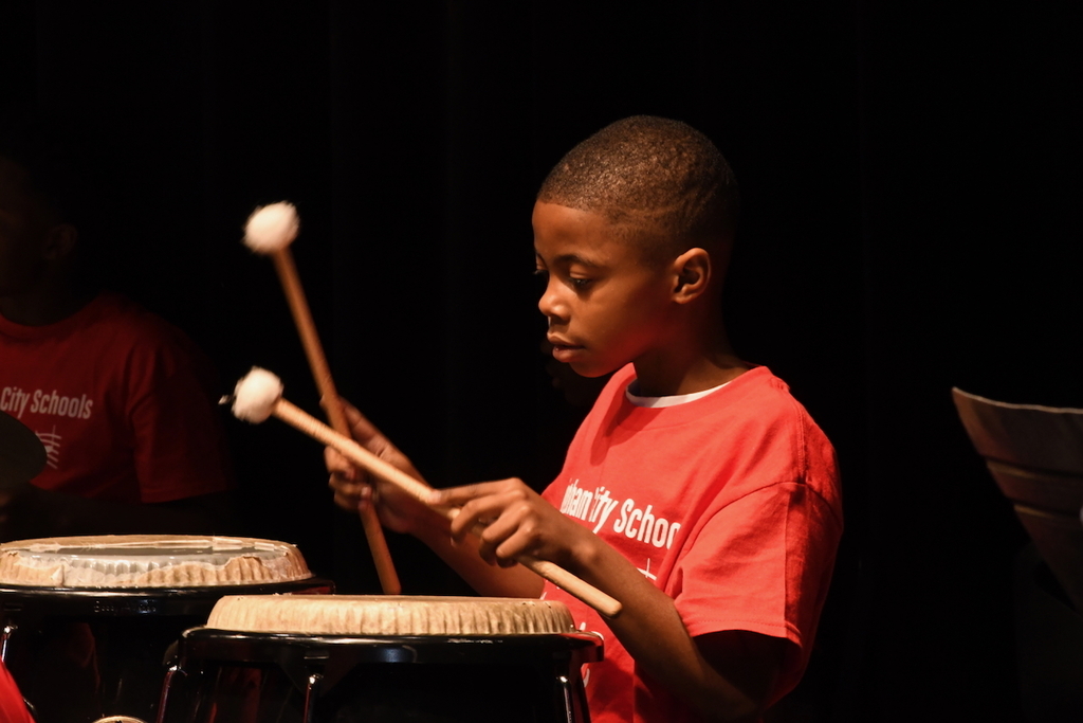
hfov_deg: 11.8
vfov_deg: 7.9
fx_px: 5235
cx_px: 542
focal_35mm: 174
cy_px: 362
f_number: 14
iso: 3200
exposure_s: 1/60
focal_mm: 116
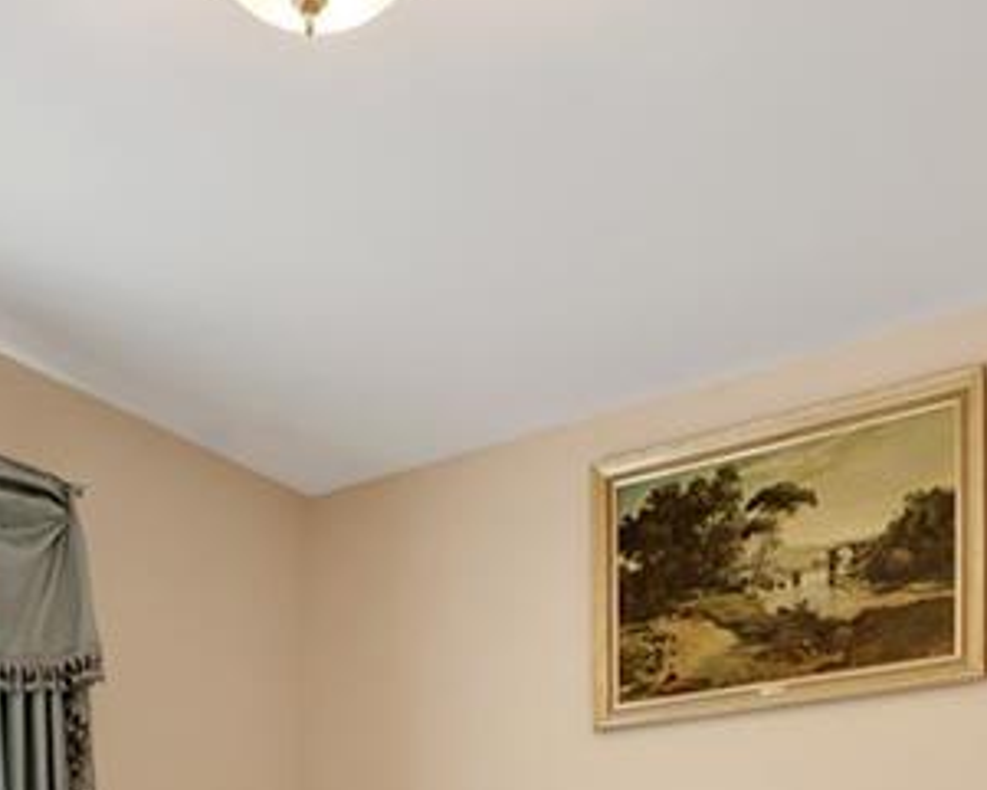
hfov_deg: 36.5
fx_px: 1490
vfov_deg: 25.4
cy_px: 1039
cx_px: 384
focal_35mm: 51
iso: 200
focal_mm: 16
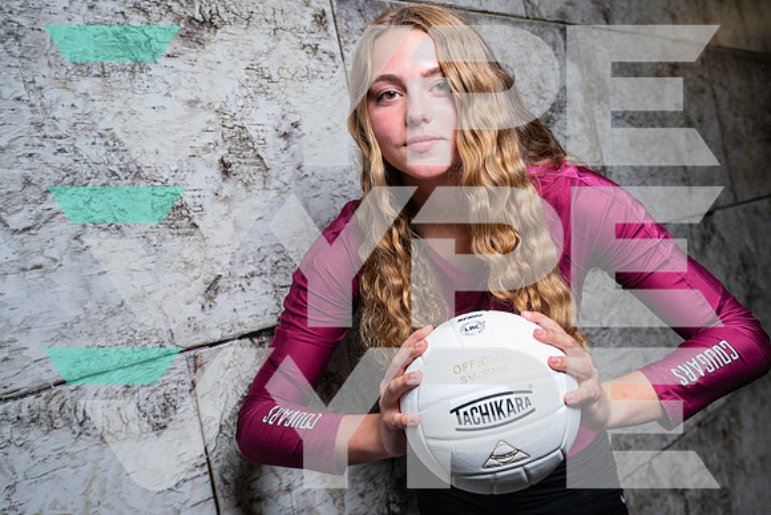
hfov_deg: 53.1
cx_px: 386
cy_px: 258
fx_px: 771
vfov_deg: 36.9
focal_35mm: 36
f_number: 5.6
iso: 100
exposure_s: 1/125
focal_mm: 36
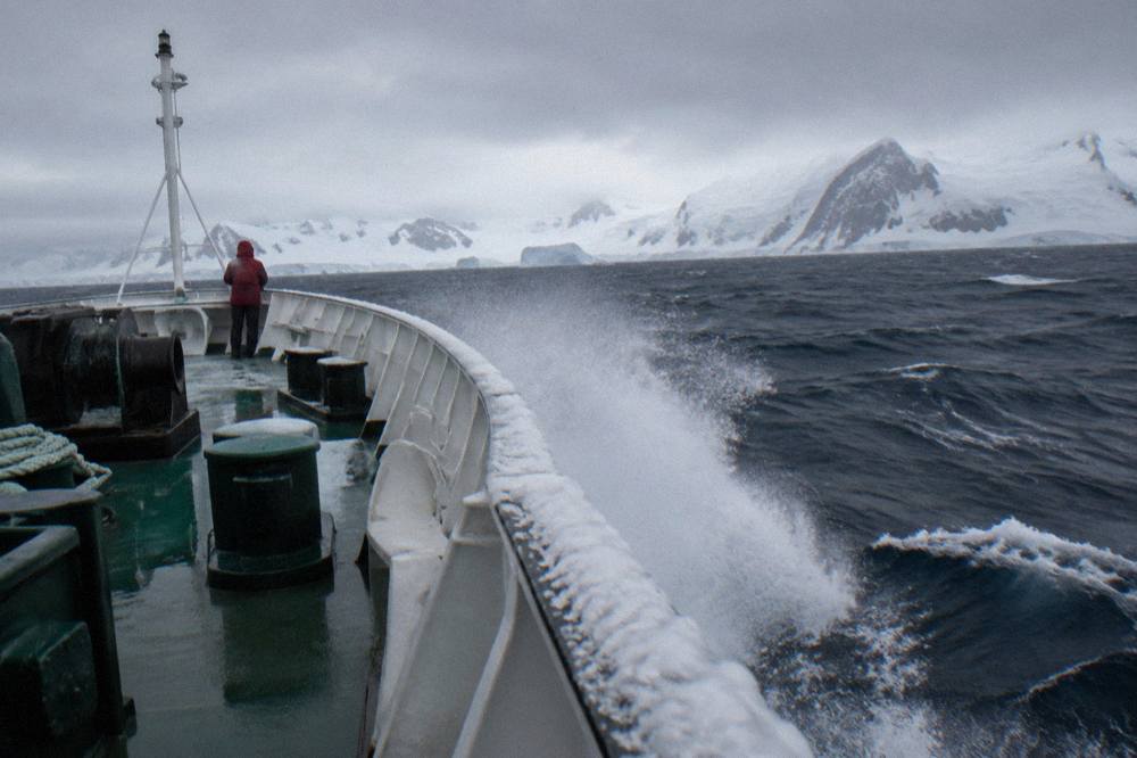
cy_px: 379
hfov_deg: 40.4
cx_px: 568
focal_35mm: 49
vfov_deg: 27.5
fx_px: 1547
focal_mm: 49
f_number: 4.5
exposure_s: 1/1000
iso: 400
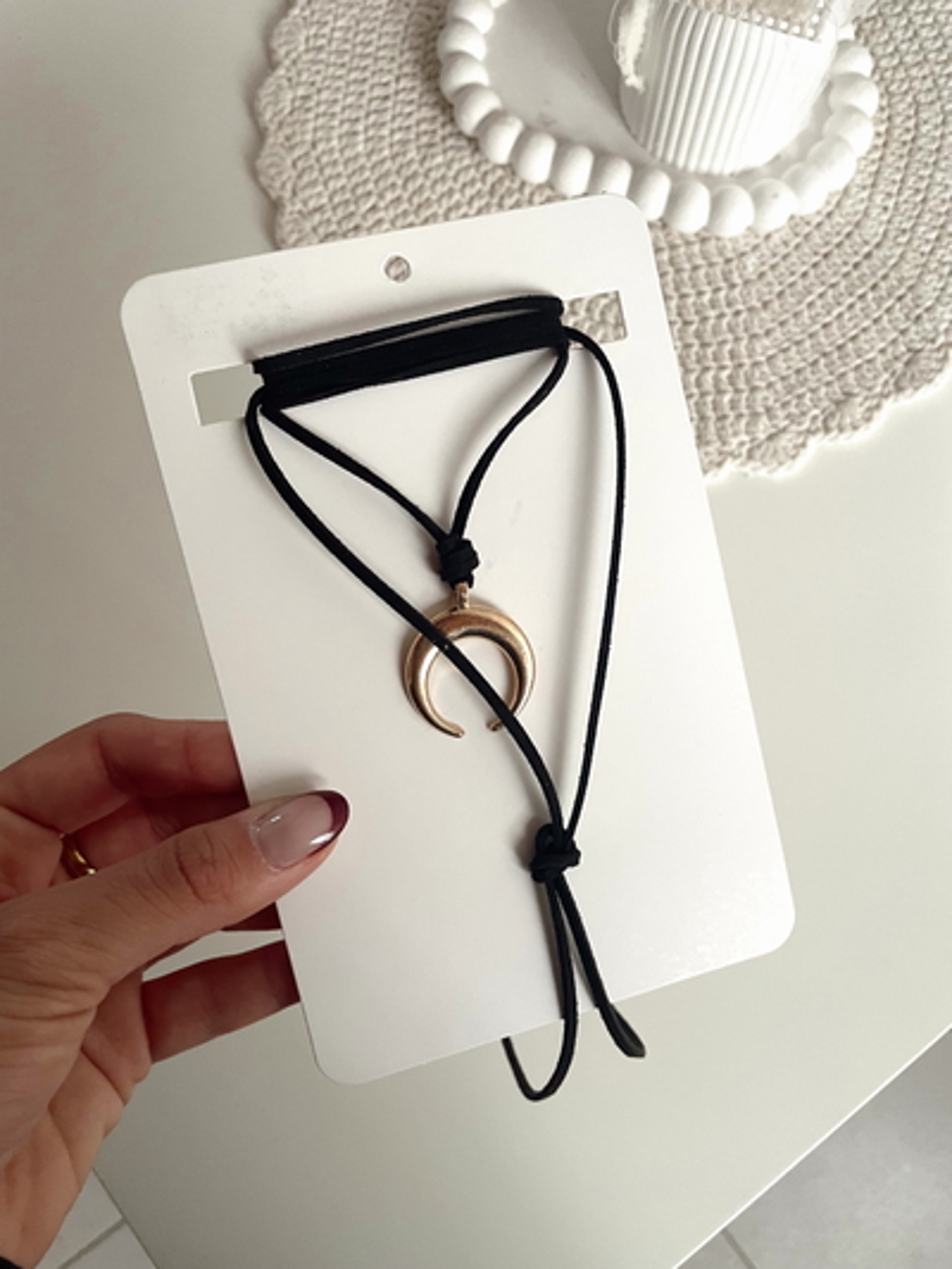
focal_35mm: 26
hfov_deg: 53.1
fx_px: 953
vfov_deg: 67.3
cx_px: 476
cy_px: 634
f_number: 1.6
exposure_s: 1/60
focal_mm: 4.2
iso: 250
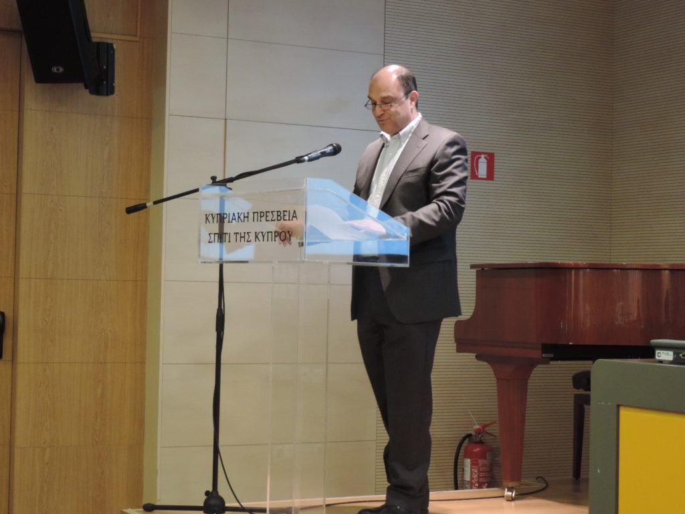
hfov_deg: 26.0
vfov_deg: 19.6
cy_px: 257
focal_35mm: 75
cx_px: 342
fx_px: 1484
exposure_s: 1/25
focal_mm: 13.3
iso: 720
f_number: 3.9
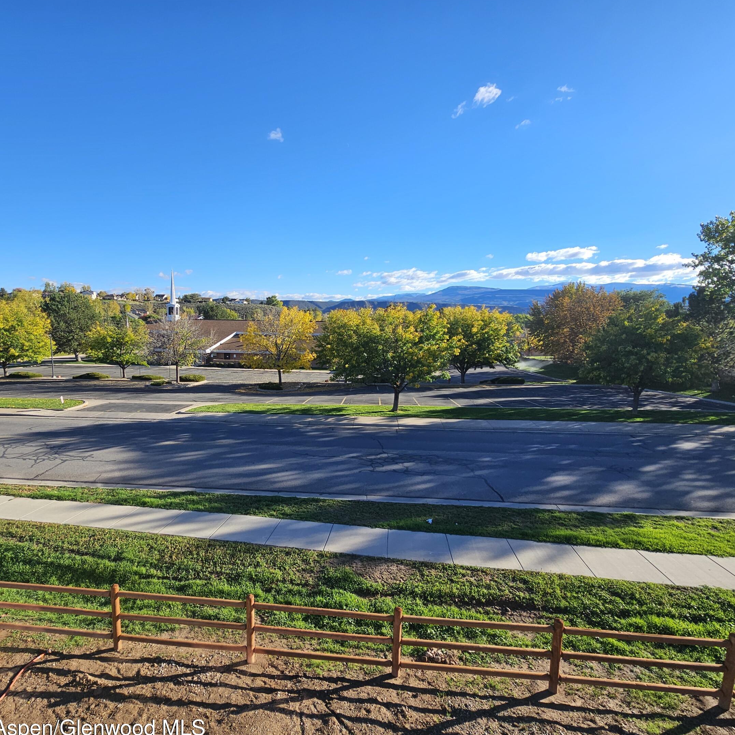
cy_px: 379
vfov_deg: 87.4
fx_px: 384
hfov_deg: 87.0
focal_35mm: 16
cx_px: 321
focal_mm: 2.2
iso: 50
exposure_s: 1/1623
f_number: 2.2
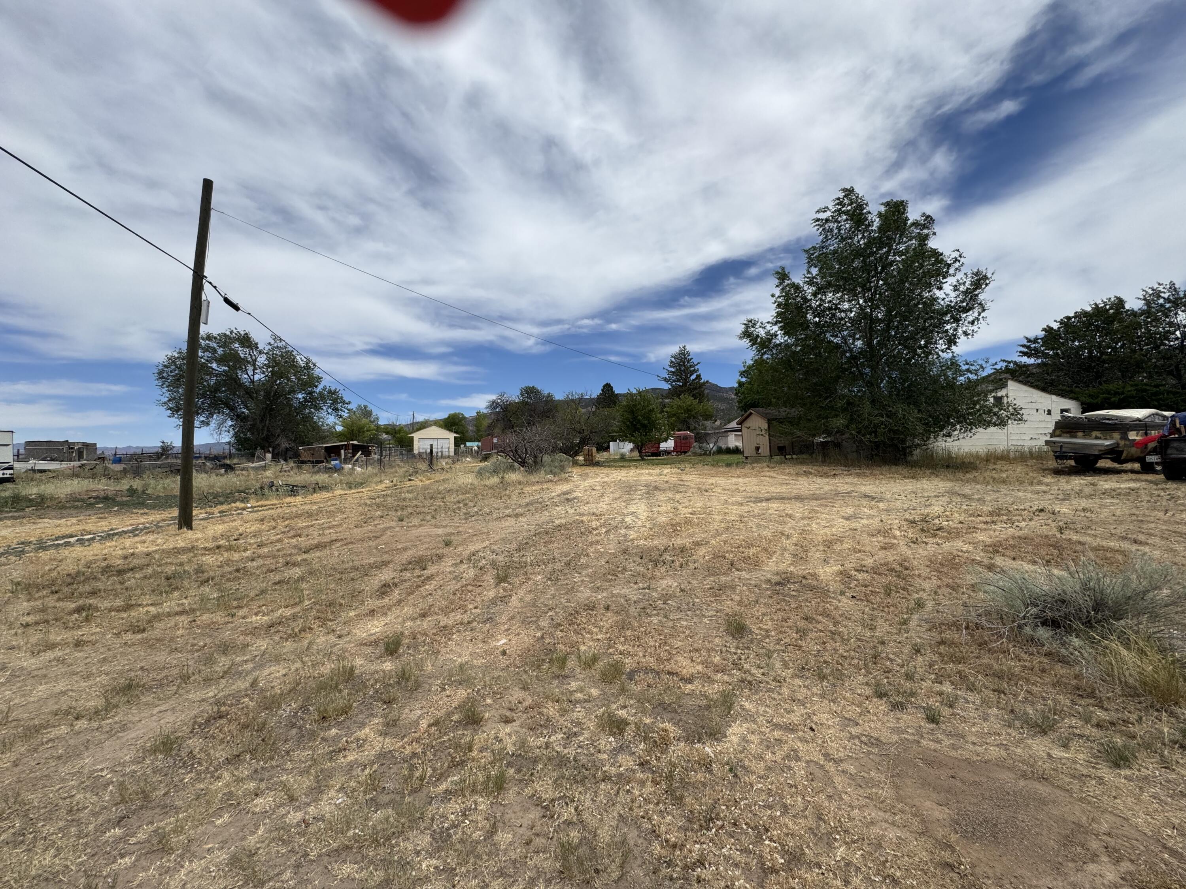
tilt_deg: +0.9
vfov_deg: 85.7
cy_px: 444
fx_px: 480
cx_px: 593
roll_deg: +0.6
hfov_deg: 102.1
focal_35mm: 14
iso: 50
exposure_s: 1/2770
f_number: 2.2
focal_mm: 2.22
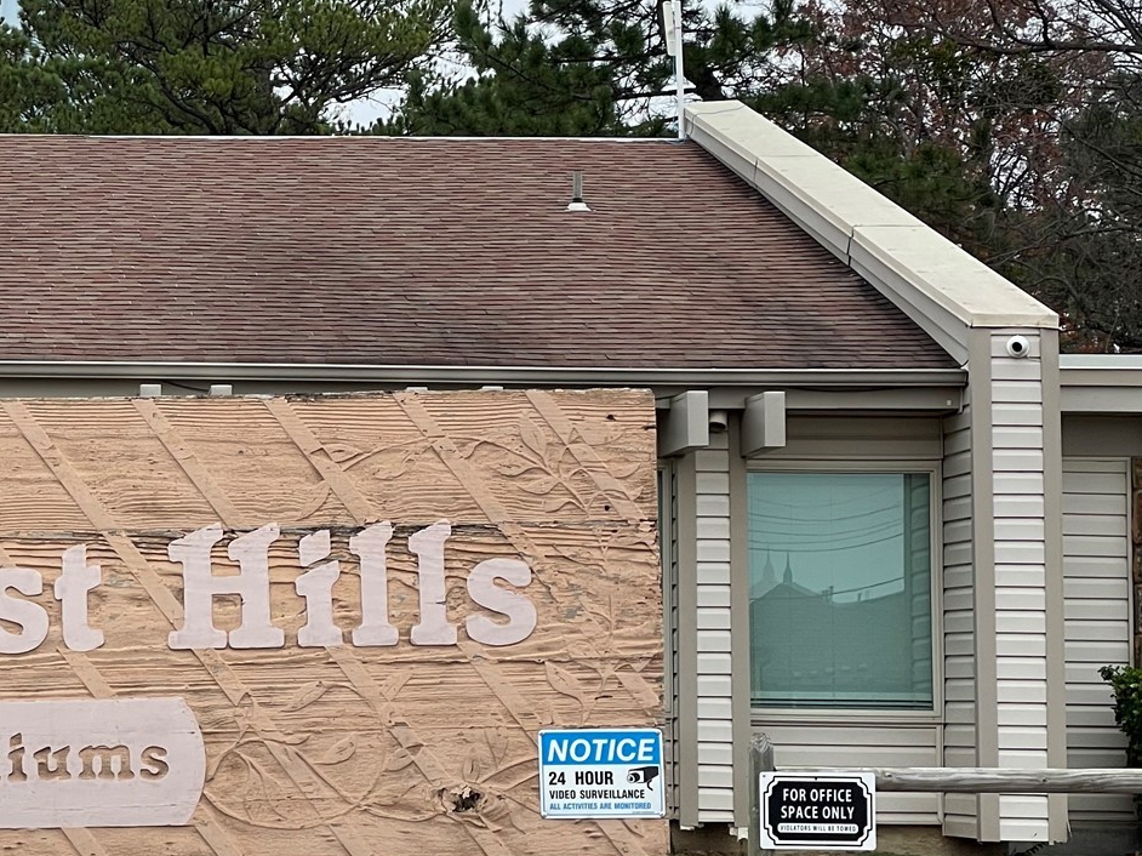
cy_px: 498
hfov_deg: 18.1
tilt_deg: +4.7
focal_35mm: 106
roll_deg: -0.8
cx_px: 13
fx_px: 3496
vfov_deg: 14.0
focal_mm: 6
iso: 25
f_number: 2
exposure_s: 1/291
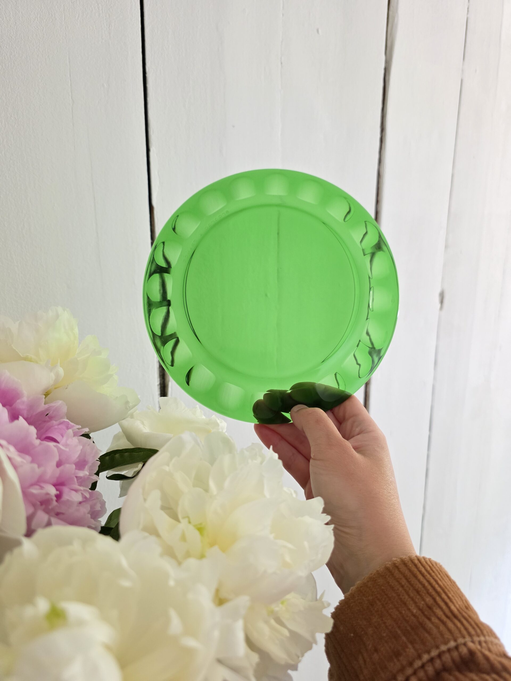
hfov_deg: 58.9
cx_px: 256
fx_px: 453
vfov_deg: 73.9
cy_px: 340
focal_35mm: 23
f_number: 1.7
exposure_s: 1/100
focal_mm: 6.3
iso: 640
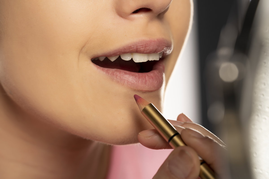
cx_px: 134
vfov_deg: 15.2
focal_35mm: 90
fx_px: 673
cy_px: 90
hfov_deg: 22.6
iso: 200
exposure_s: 1/160
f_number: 6.3
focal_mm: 90
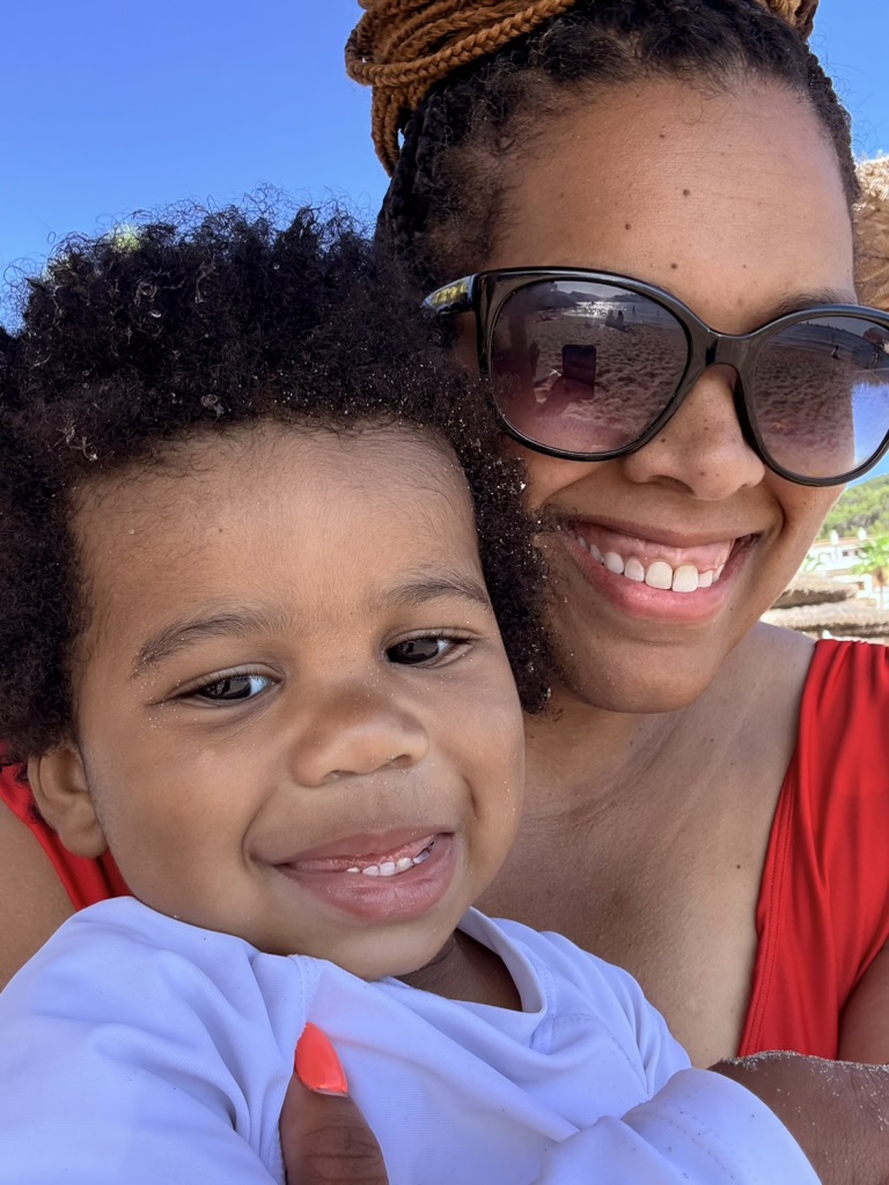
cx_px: 444
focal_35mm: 30
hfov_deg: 46.8
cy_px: 592
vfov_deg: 60.0
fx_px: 1027
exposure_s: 1/318
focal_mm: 2.69
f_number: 1.9
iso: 40
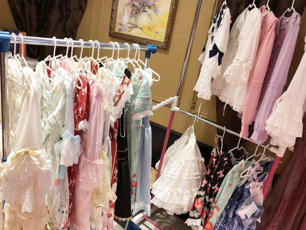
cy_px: 116
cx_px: 149
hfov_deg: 60.0
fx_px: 265
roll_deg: -10.2
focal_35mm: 30
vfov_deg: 46.8
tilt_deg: -20.1
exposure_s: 1/17
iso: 40
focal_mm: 3.99
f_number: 1.8
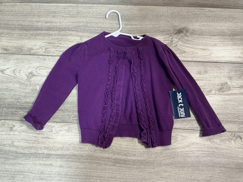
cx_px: 122
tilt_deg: -78.0
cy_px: 91
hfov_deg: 61.7
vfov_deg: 48.2
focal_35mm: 29
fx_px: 204
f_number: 1.8
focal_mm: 3
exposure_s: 1/60
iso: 80
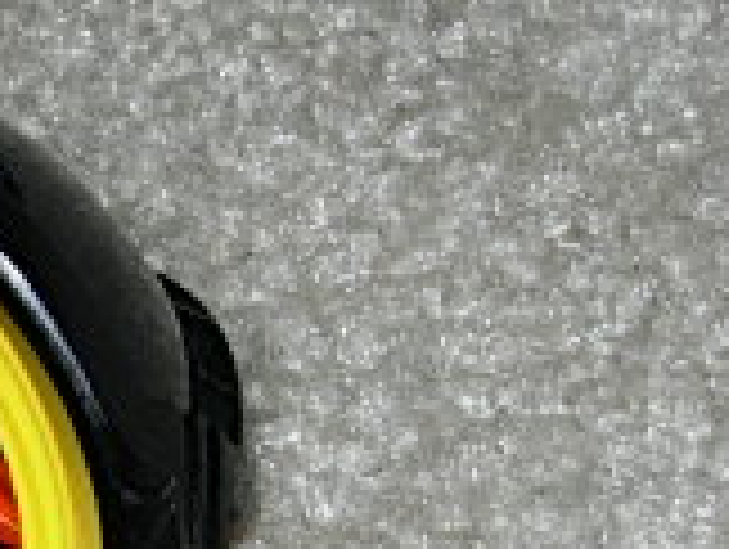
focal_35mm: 150
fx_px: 3164
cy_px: 612
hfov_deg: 12.5
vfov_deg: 9.8
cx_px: -374
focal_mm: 7.8
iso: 79
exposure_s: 1/64
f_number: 4.8
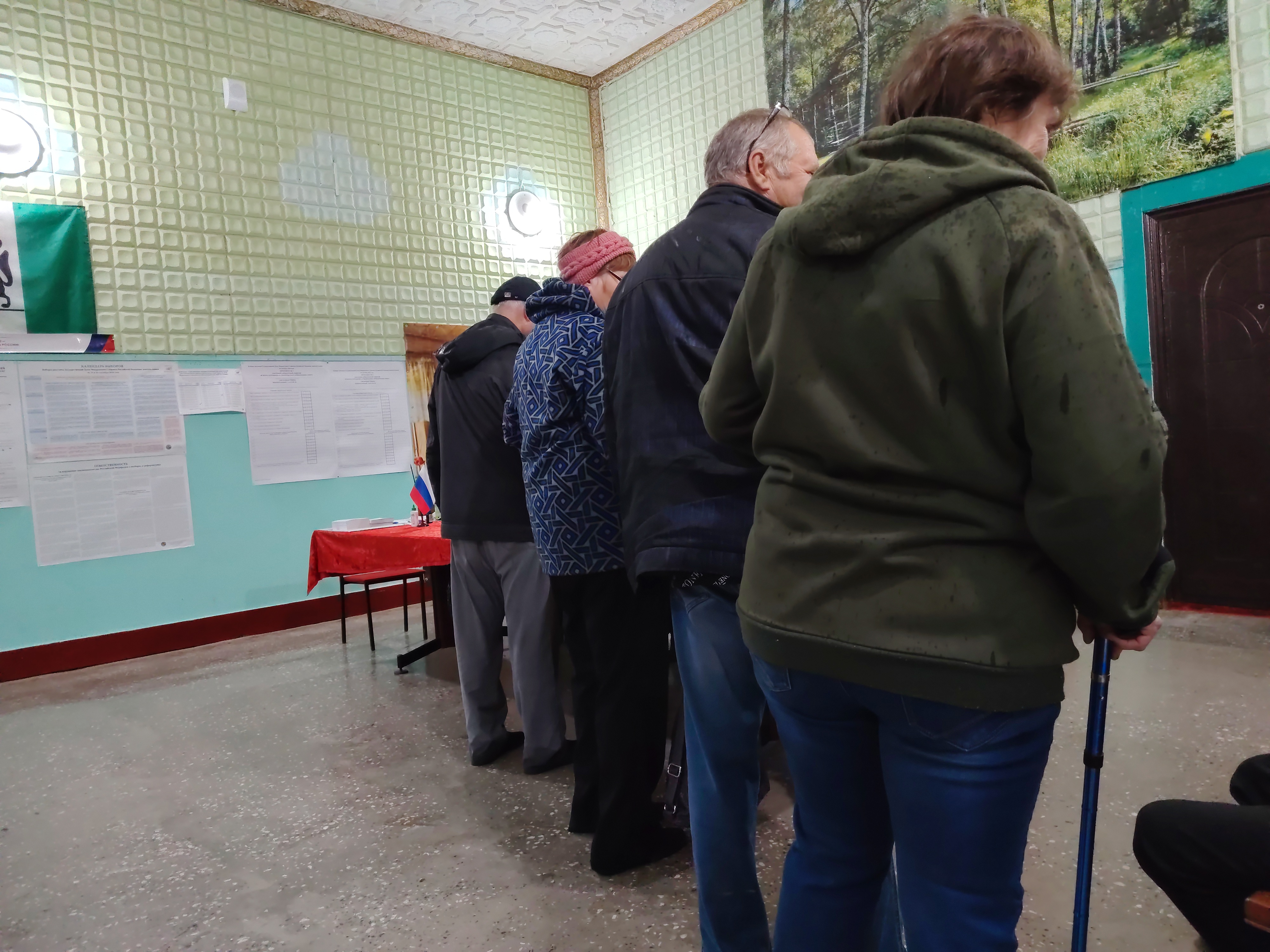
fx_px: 881
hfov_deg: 71.6
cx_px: 635
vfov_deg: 56.8
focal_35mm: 24
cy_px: 476
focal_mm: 5.25
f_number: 1.75
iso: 1666
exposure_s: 1/100
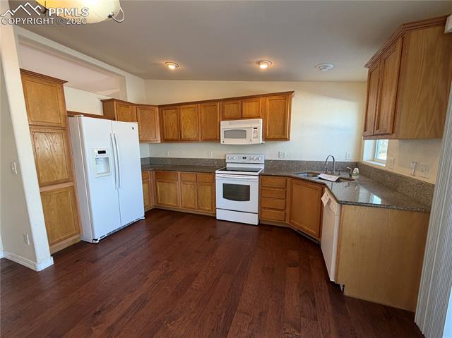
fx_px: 183
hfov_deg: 102.1
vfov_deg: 85.6
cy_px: 169
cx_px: 226
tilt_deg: -7.4
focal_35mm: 14
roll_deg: +1.8
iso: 160
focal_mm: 2.22
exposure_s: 1/120
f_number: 2.2
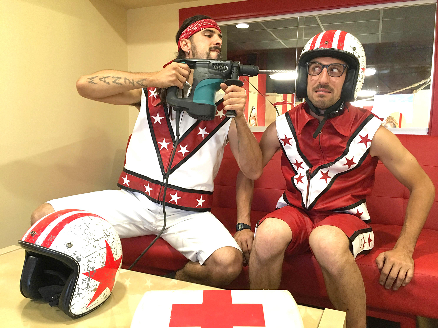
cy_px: 164
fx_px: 367
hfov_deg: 61.7
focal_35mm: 29
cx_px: 219
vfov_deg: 48.2
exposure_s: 1/33
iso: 160
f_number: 2.2
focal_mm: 4.15
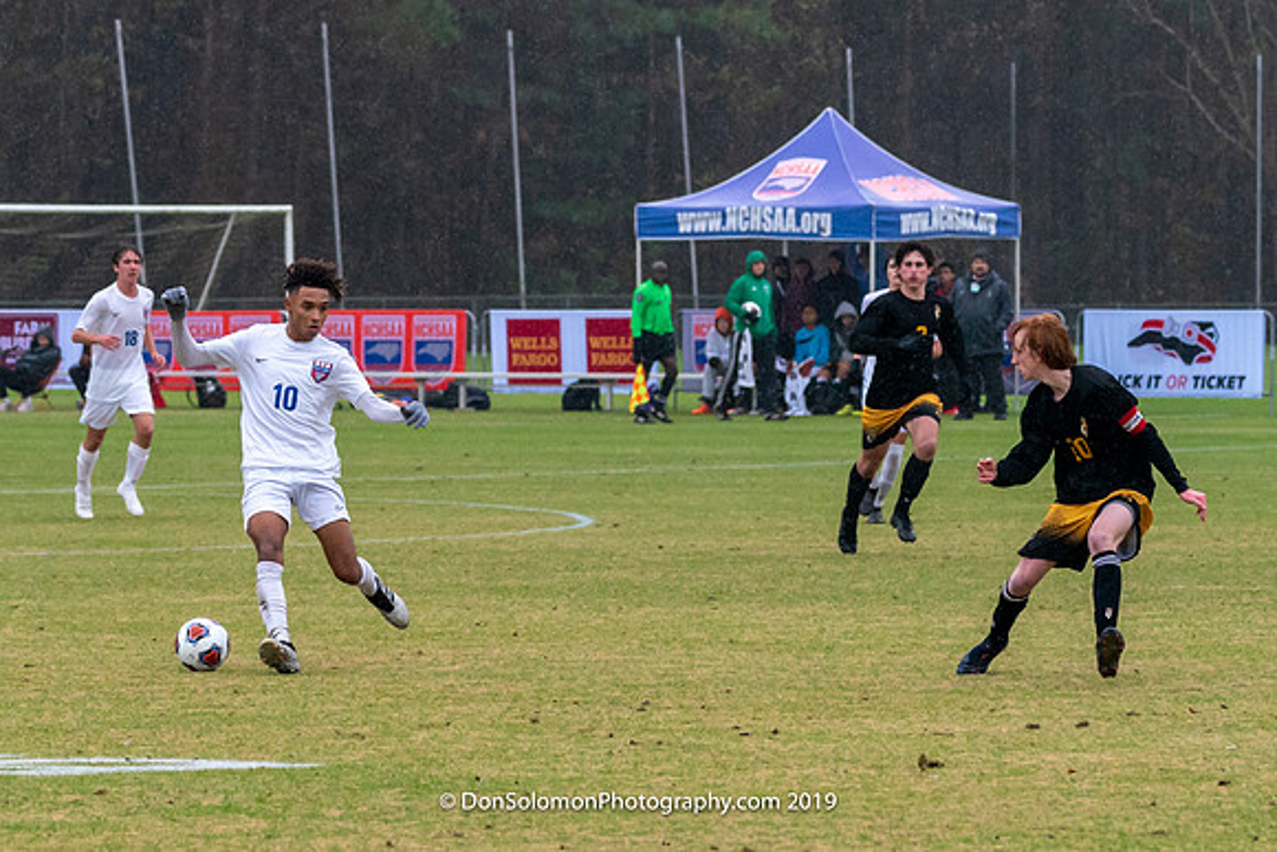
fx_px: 9005
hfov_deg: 8.1
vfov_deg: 5.4
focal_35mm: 254
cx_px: 408
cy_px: 509
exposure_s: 1/1000
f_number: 5.6
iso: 3200
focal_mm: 130
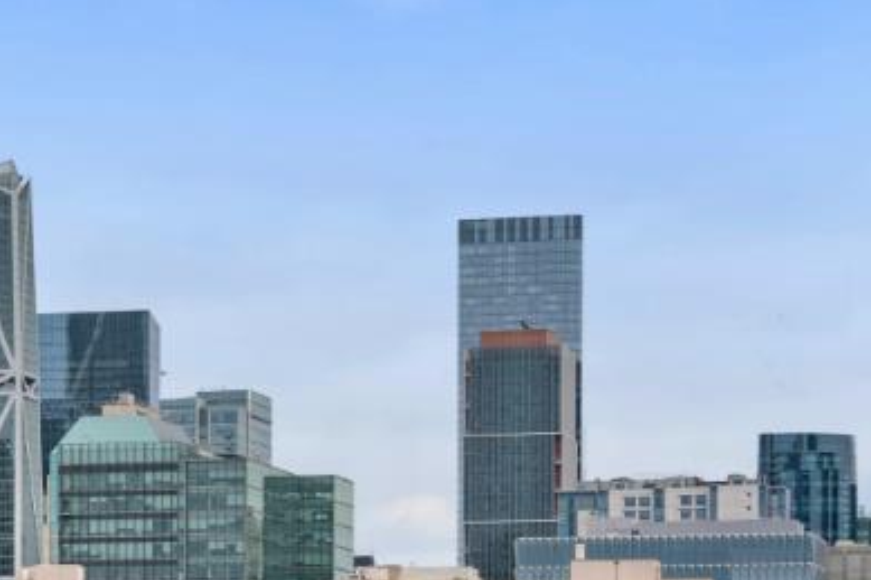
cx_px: -455
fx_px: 3918
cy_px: 322
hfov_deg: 12.1
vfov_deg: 8.5
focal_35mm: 162
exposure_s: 1/1600
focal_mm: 42
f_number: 8
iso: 400
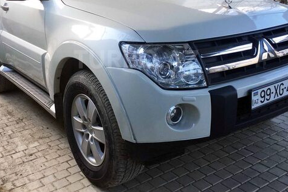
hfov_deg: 46.4
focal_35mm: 42
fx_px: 336
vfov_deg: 31.6
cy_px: 59
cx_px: 136
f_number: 2.2
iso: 32
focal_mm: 4.15
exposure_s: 1/100
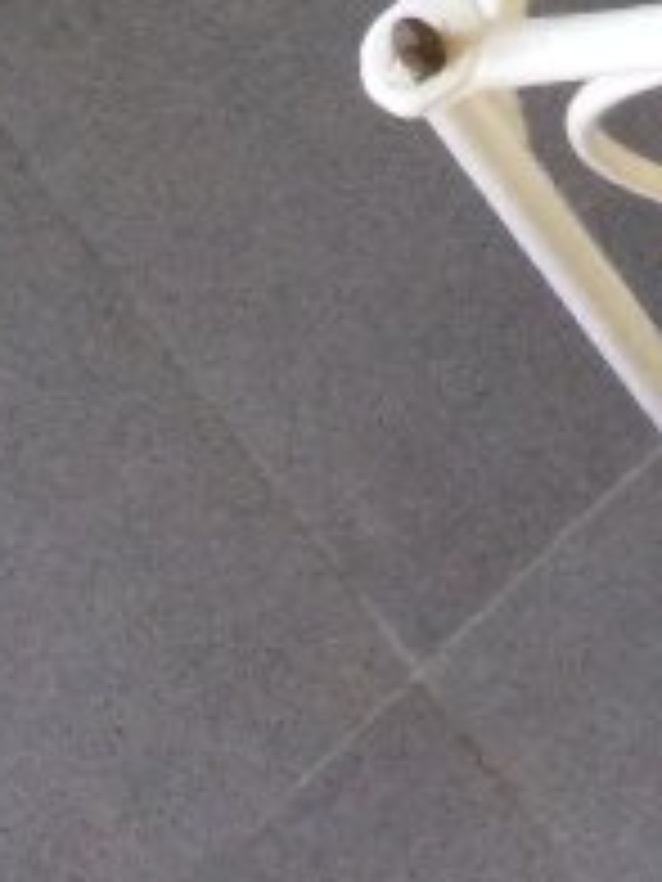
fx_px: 4845
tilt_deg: -54.7
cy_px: -1656
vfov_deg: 8.8
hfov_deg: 7.1
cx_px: 1824
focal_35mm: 190
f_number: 2.4
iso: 50
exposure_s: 1/33
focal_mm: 3.3
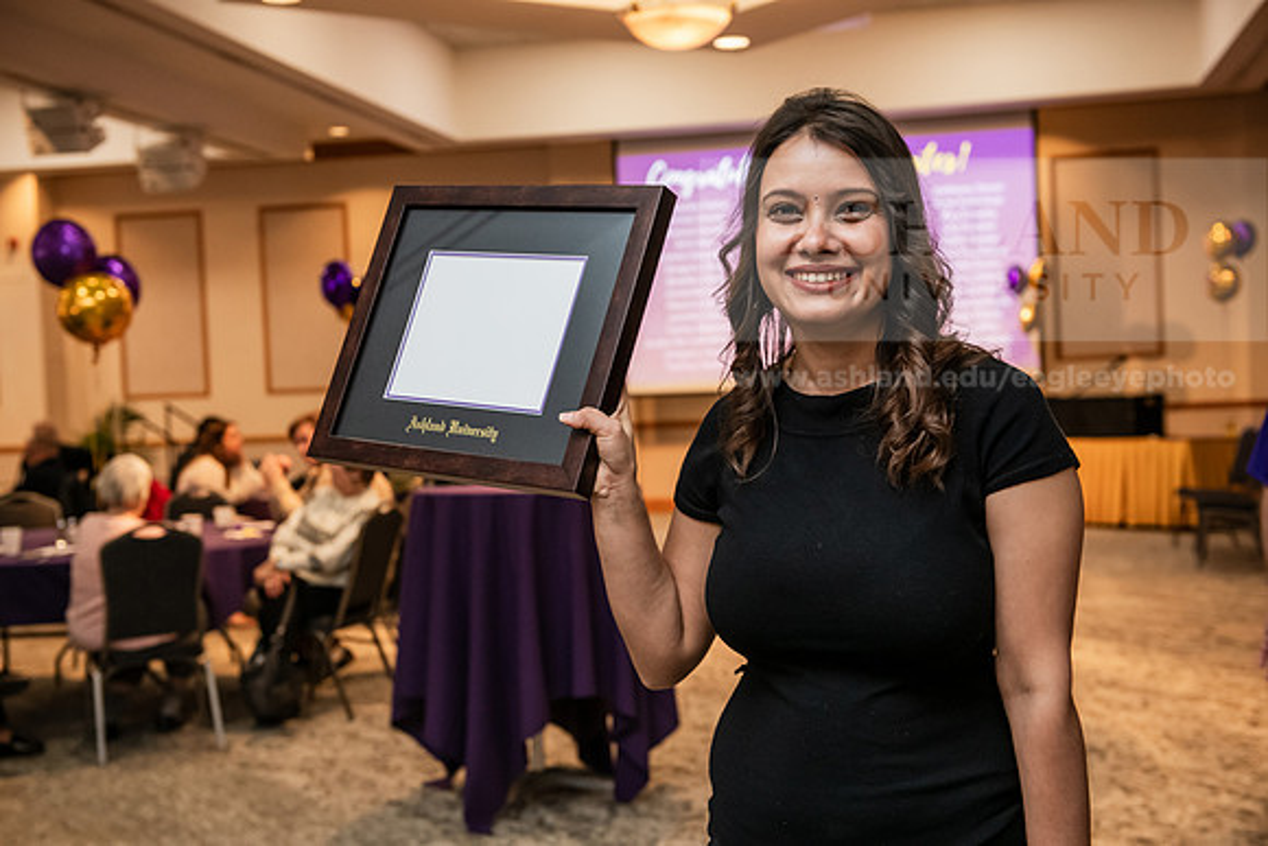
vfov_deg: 28.1
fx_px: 1691
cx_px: 634
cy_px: 423
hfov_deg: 41.1
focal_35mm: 48
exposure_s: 1/160
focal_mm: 48
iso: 2500
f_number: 4
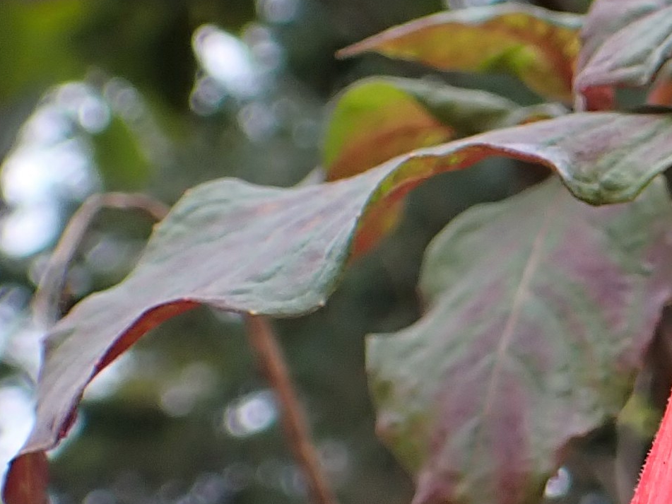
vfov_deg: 16.9
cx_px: 956
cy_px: 370
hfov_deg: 20.0
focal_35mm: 87
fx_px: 1689
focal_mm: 5.4
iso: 100
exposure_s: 1/160
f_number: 3.2
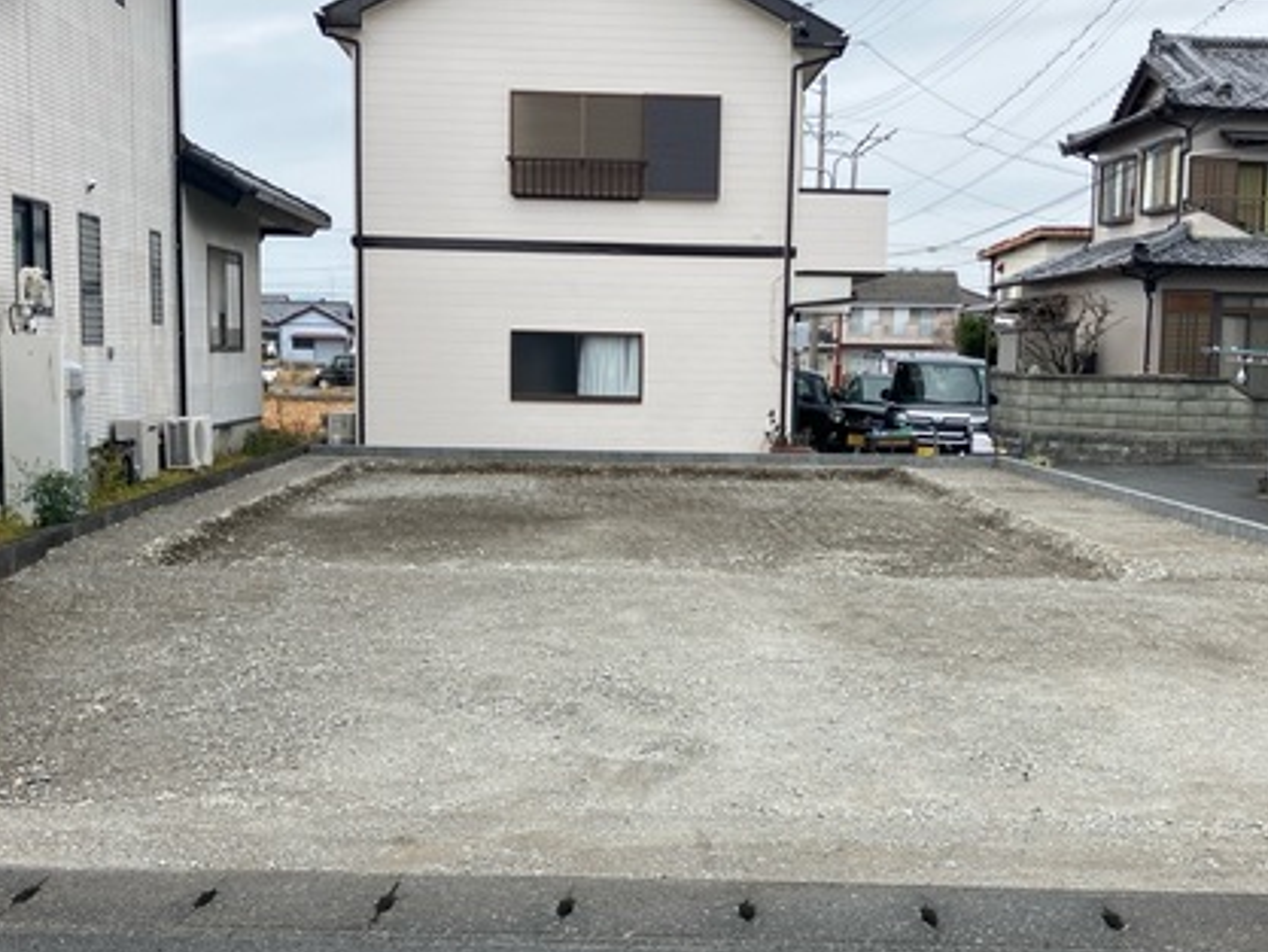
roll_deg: -1.9
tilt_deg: -6.4
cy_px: 578
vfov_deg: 33.5
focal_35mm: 43
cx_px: 693
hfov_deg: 43.8
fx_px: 1576
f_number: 1.8
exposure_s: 1/476
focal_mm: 3.99
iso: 32
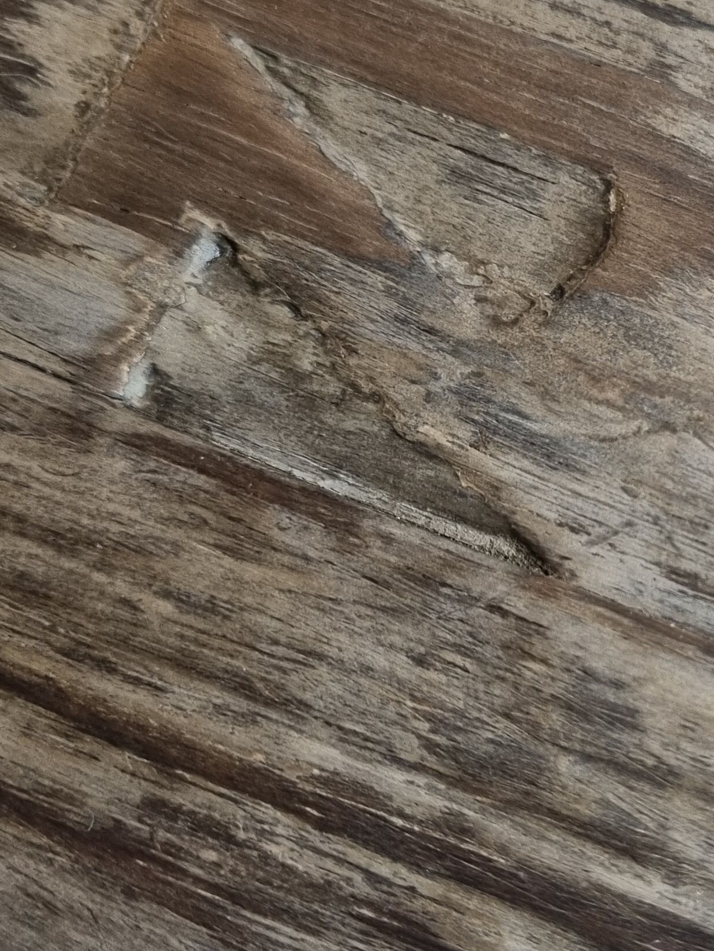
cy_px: 420
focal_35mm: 64
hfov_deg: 21.9
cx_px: 742
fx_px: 1760
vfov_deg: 30.2
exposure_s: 1/100
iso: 160
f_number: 1.8
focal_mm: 5.4
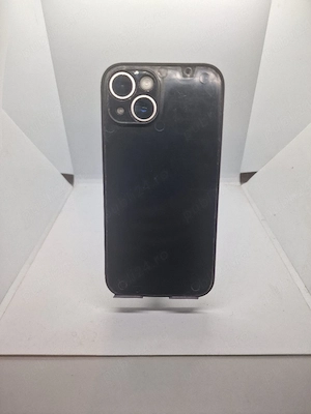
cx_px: 156
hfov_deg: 58.9
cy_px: 207
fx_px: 276
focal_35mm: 23
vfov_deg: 73.9
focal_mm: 6.4
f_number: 1.8
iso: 50
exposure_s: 1/182
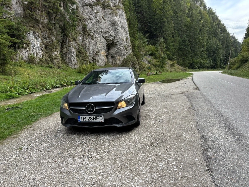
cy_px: 94
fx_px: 187
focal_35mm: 26
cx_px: 124
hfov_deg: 67.3
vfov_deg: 53.1
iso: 50
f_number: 1.6
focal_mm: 5.96
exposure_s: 1/408
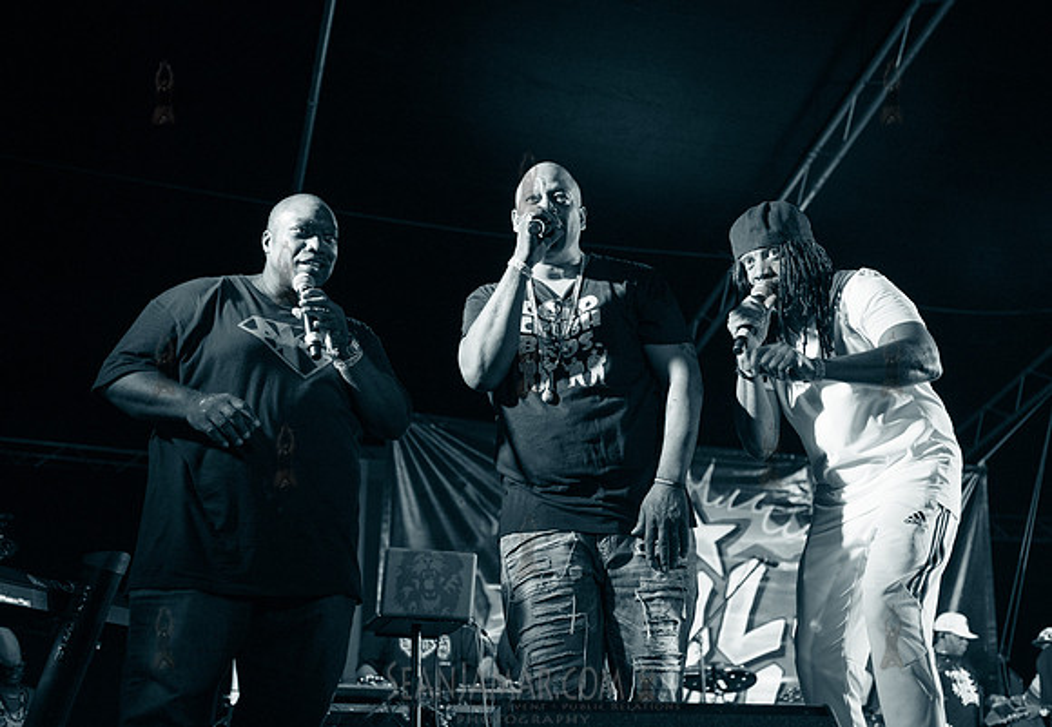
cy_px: 363
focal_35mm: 41
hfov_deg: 46.5
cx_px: 565
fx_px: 1222
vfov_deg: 33.1
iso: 1250
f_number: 2.8
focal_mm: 35
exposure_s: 1/1000
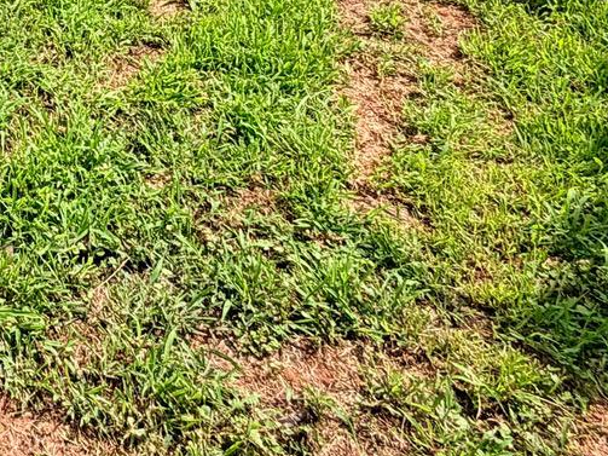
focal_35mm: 57
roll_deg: +4.4
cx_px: -242
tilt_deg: -12.1
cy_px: -333
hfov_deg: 26.8
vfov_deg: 19.8
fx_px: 1001
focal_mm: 2.22
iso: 20
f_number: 2.2
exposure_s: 1/928
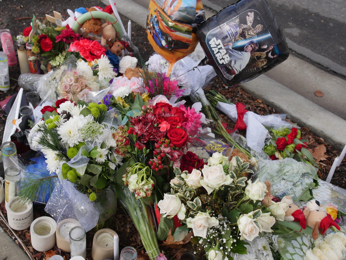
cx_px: 173
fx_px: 420
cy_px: 130
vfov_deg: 34.3
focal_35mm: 42
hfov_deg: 44.8
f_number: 4
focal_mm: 21
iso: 200
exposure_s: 1/1000
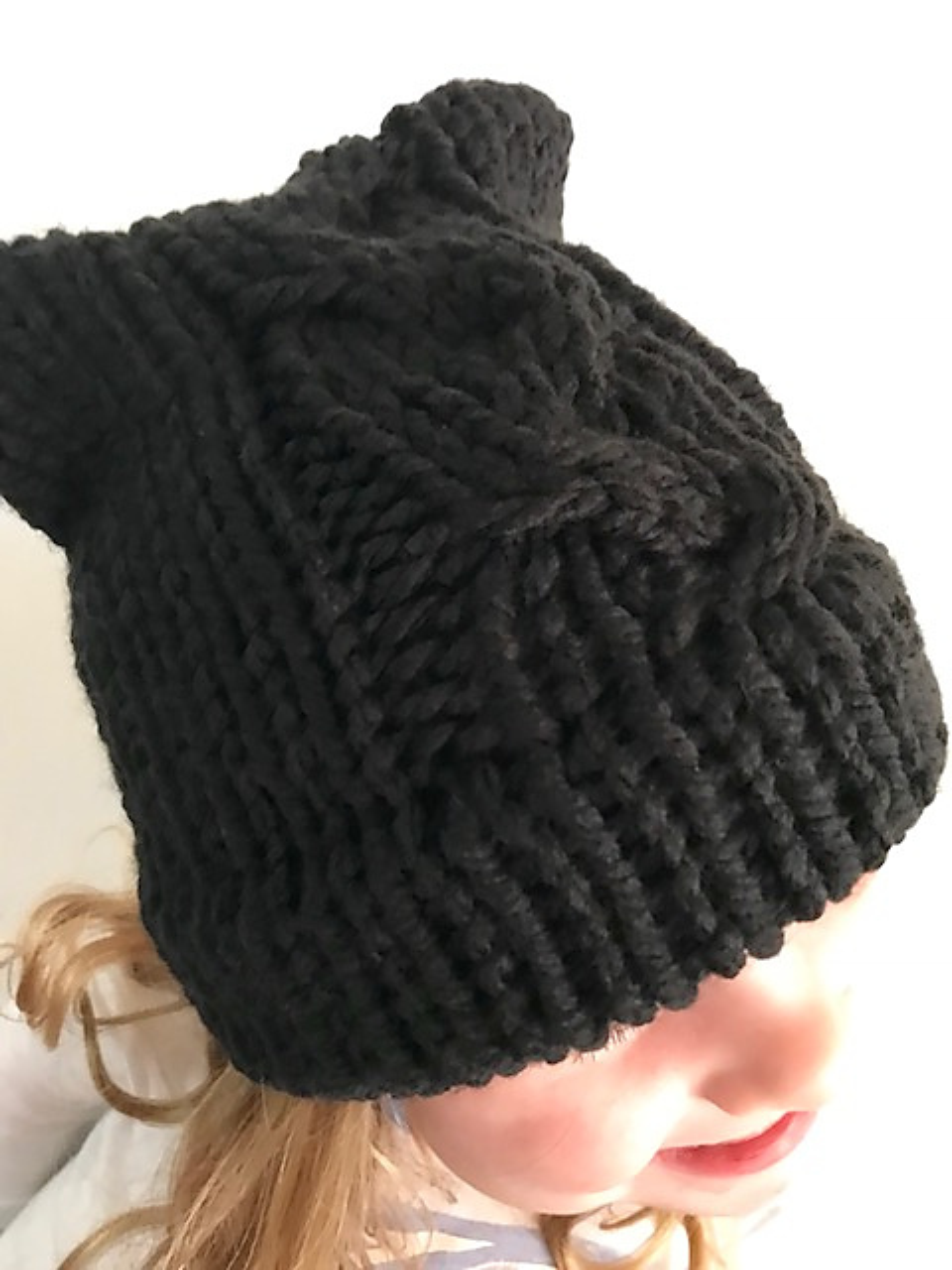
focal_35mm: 28
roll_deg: -26.3
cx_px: 476
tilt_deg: -14.8
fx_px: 1027
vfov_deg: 63.4
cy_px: 635
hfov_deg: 49.7
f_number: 1.8
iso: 100
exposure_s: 1/9
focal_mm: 3.99
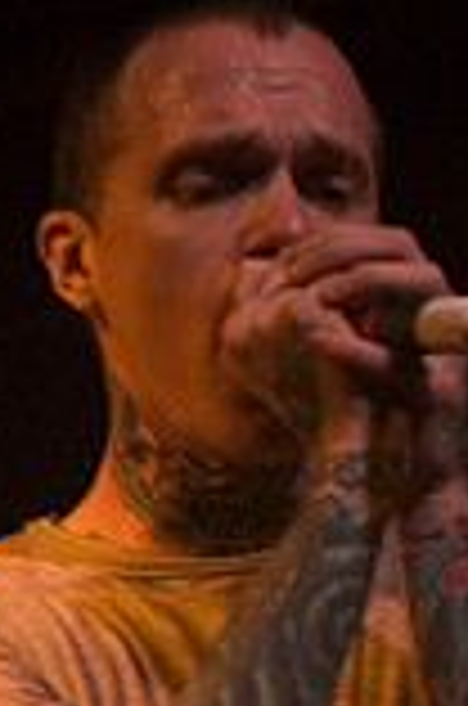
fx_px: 3369
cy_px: 684
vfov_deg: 11.9
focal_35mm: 172
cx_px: 178
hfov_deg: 7.9
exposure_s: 1/100
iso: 800
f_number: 3.2
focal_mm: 40
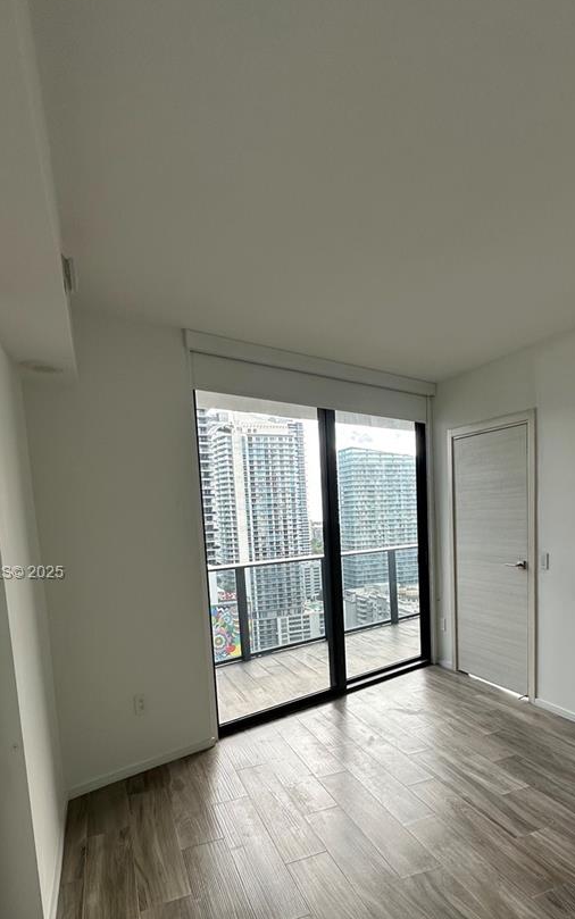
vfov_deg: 78.2
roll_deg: +2.2
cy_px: 574
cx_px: 365
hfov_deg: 54.4
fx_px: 551
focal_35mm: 22
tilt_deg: -6.4
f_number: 2.2
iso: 40
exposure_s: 1/149
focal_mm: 2.22
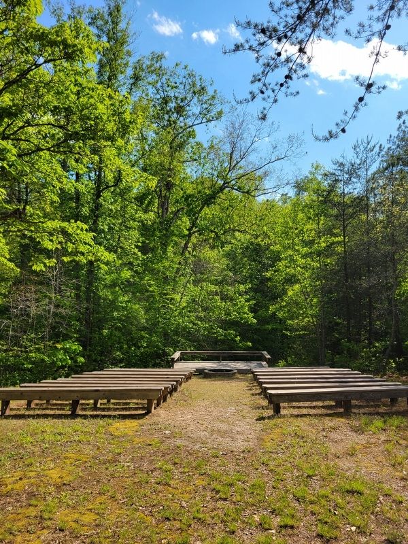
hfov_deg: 53.1
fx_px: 409
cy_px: 272
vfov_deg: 67.3
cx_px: 204
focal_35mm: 26
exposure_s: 1/2436
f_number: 1.8
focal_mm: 5.4
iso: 40
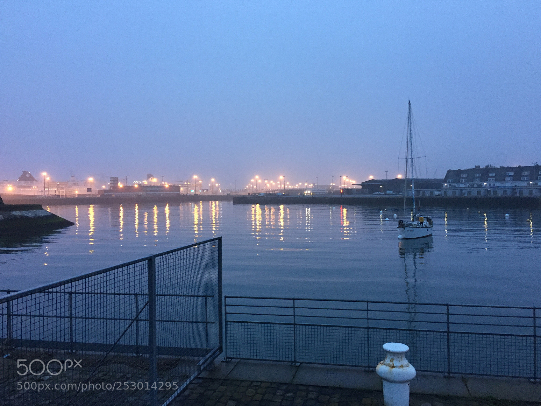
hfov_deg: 60.0
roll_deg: +0.7
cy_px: 203
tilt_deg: -1.0
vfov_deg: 46.8
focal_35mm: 30
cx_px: 275
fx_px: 469
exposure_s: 1/33
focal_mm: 4.15
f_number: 2.2
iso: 200
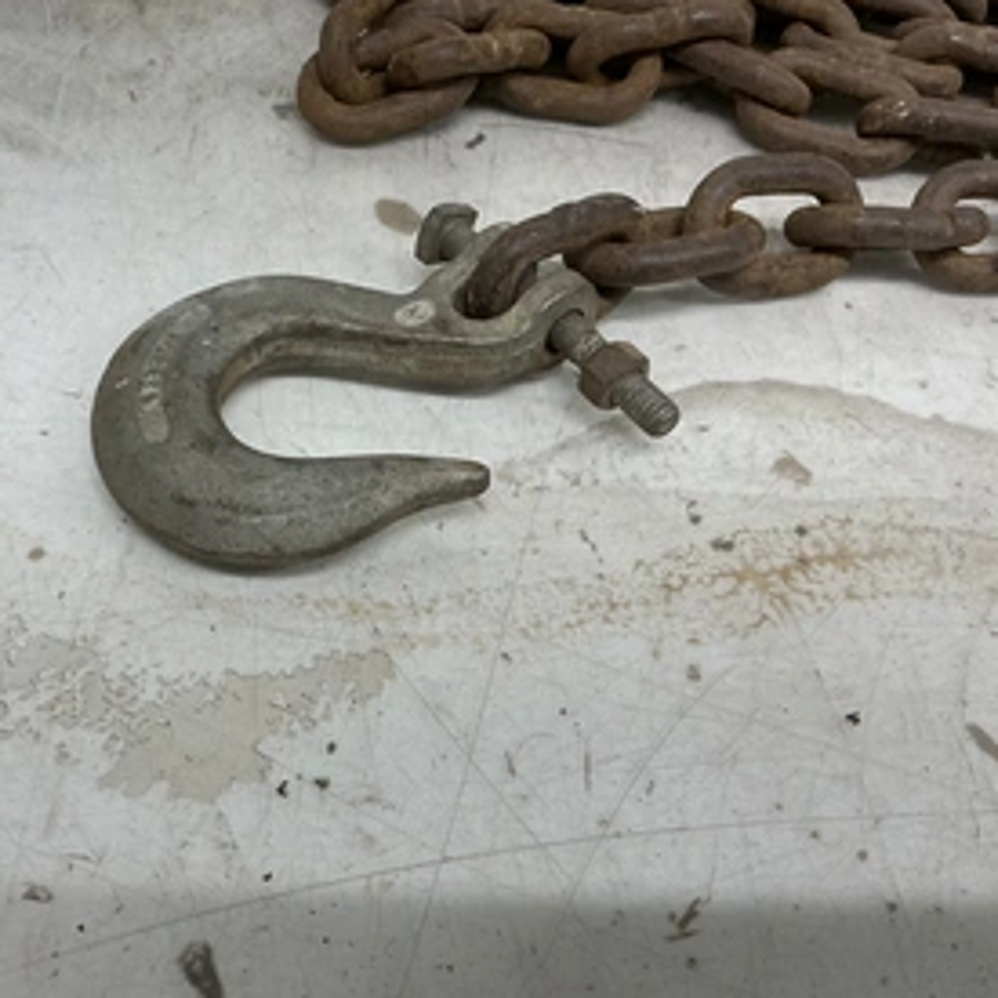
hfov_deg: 45.6
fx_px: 1174
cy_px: 501
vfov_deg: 46.0
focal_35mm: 36
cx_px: 363
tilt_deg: -52.4
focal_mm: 3
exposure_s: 1/120
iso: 40
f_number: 1.8
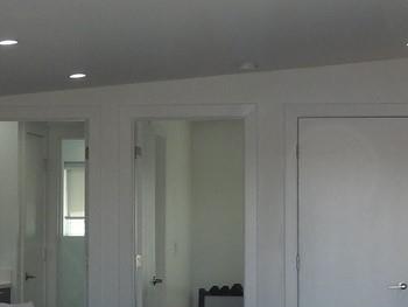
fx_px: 1616
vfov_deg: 10.8
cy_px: 177
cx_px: 204
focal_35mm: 137
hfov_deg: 14.4
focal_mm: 5.4
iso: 100
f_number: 3.5
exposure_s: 1/160
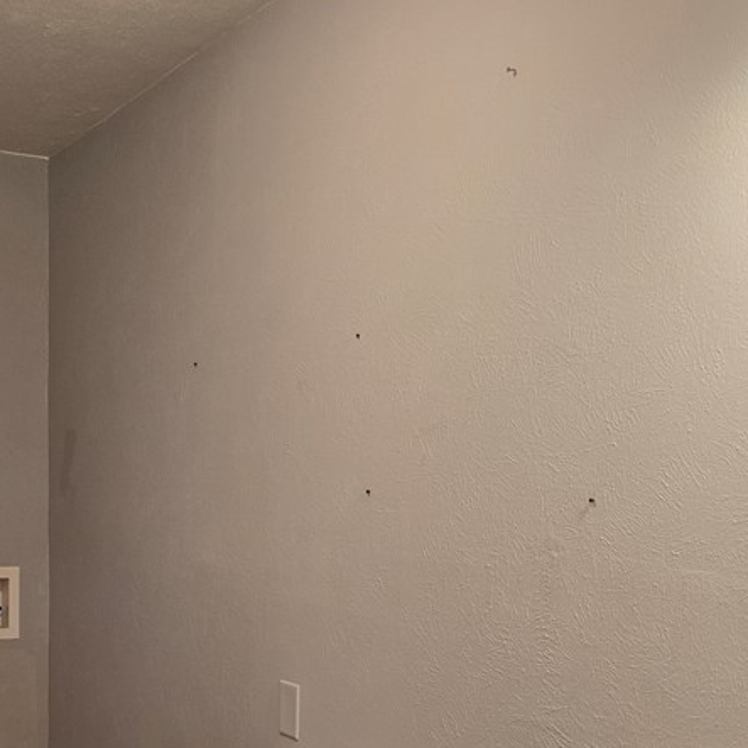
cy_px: 631
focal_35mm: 47
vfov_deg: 34.6
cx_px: 159
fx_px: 1149
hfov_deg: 35.0
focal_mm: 6.3
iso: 250
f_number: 1.7
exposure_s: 1/120
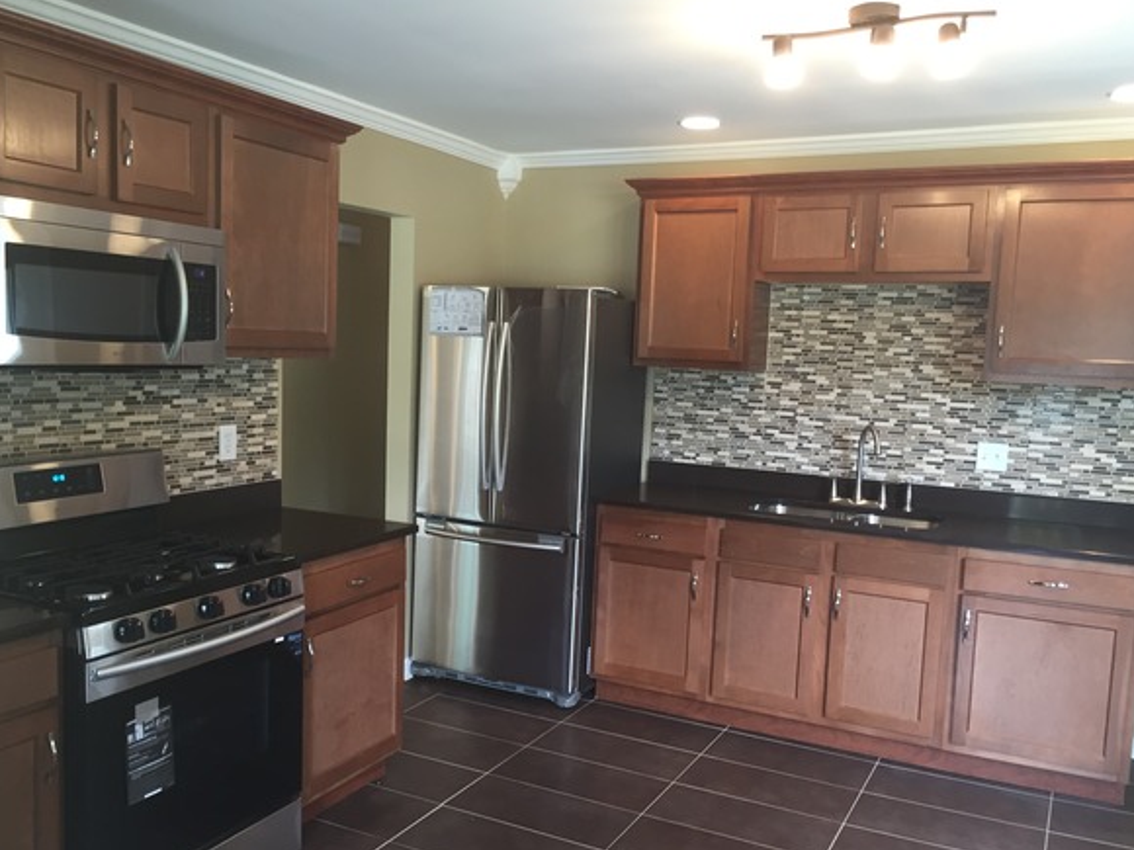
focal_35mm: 32
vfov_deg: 44.1
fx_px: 1048
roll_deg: -2.9
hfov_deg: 56.8
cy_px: 451
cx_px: 547
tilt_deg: -4.6
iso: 80
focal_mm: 4.15
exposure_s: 1/30
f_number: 2.2
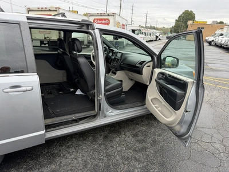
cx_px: 114
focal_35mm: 24
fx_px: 159
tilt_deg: -14.6
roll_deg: -1.8
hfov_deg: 71.6
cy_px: 86
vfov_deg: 56.8
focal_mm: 6.76
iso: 80
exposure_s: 1/395
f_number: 1.78
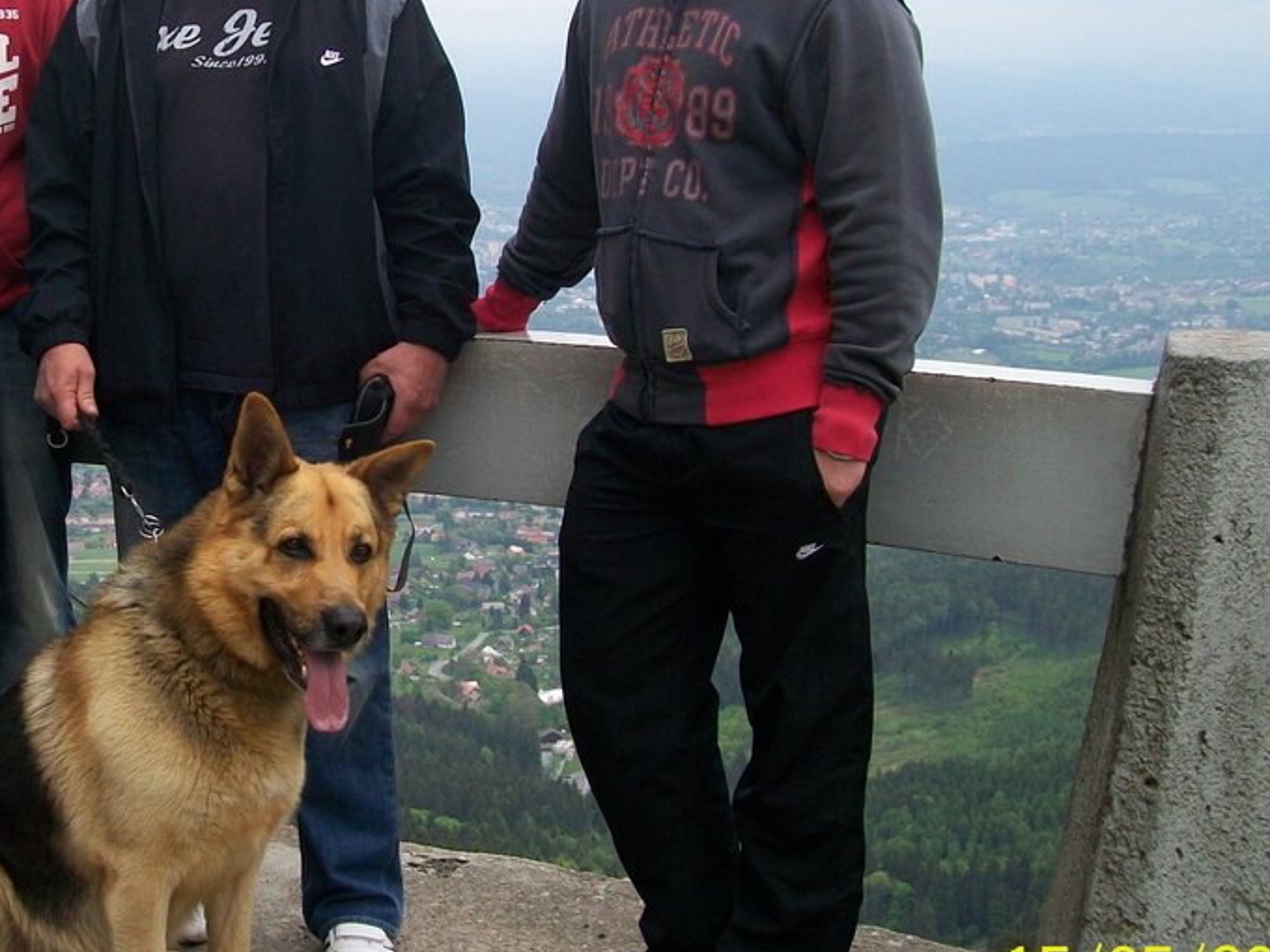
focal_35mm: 60
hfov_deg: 31.7
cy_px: 319
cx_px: 338
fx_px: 2201
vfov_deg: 24.3
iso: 64
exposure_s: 1/640
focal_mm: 6.1
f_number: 2.7
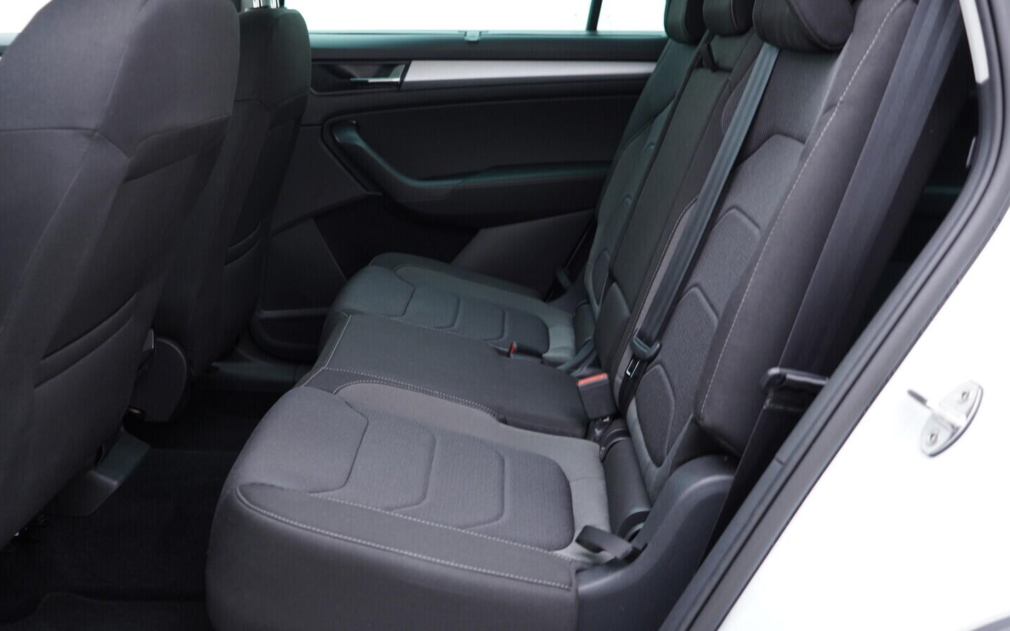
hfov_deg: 52.8
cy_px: 325
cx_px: 508
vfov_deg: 34.4
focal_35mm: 37
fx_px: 1018
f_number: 2.8
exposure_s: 1/40
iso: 320
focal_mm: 24
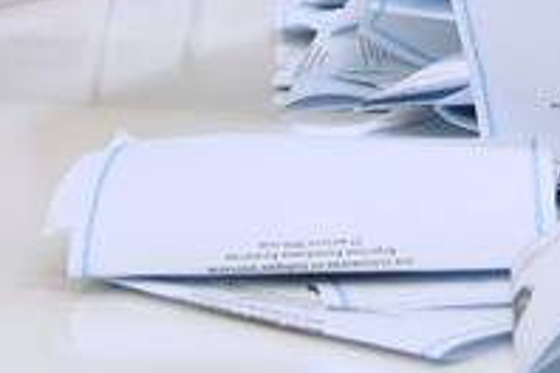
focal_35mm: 145
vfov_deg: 8.6
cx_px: 218
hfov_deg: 14.1
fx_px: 2255
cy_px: -509
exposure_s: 1/200
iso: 2000
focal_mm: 28
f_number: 5
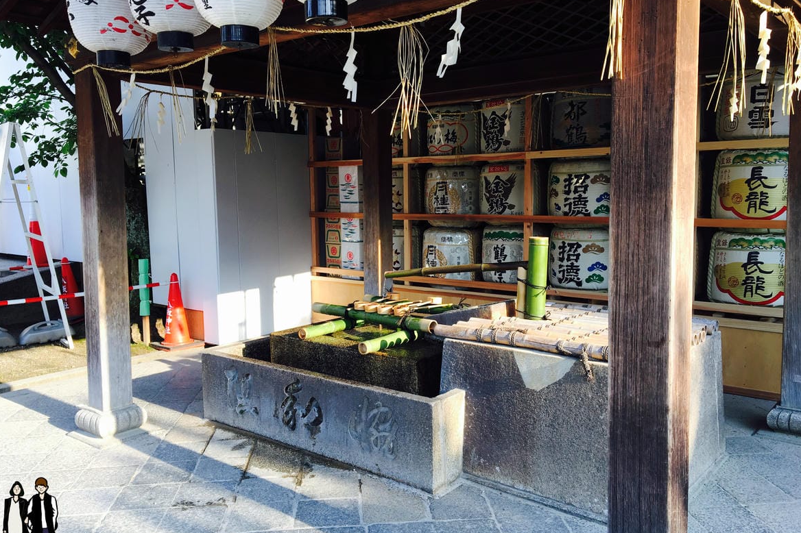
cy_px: 265
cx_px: 397
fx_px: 690
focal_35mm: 31
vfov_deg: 42.3
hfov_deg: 60.3
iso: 25
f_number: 2.2
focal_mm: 4.15
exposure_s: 1/148
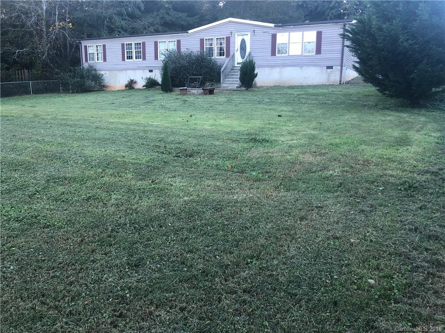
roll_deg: +0.2
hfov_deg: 63.4
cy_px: 166
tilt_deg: -12.0
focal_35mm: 28
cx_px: 222
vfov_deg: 49.7
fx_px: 360
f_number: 1.8
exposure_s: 1/120
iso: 50
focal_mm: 3.99
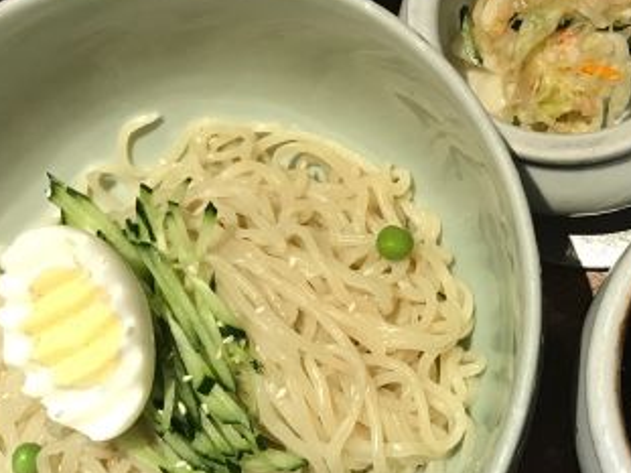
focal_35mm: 63
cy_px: 210
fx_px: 1148
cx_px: 523
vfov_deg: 23.3
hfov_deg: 29.9
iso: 50
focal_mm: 3.99
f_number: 1.8
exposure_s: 1/17
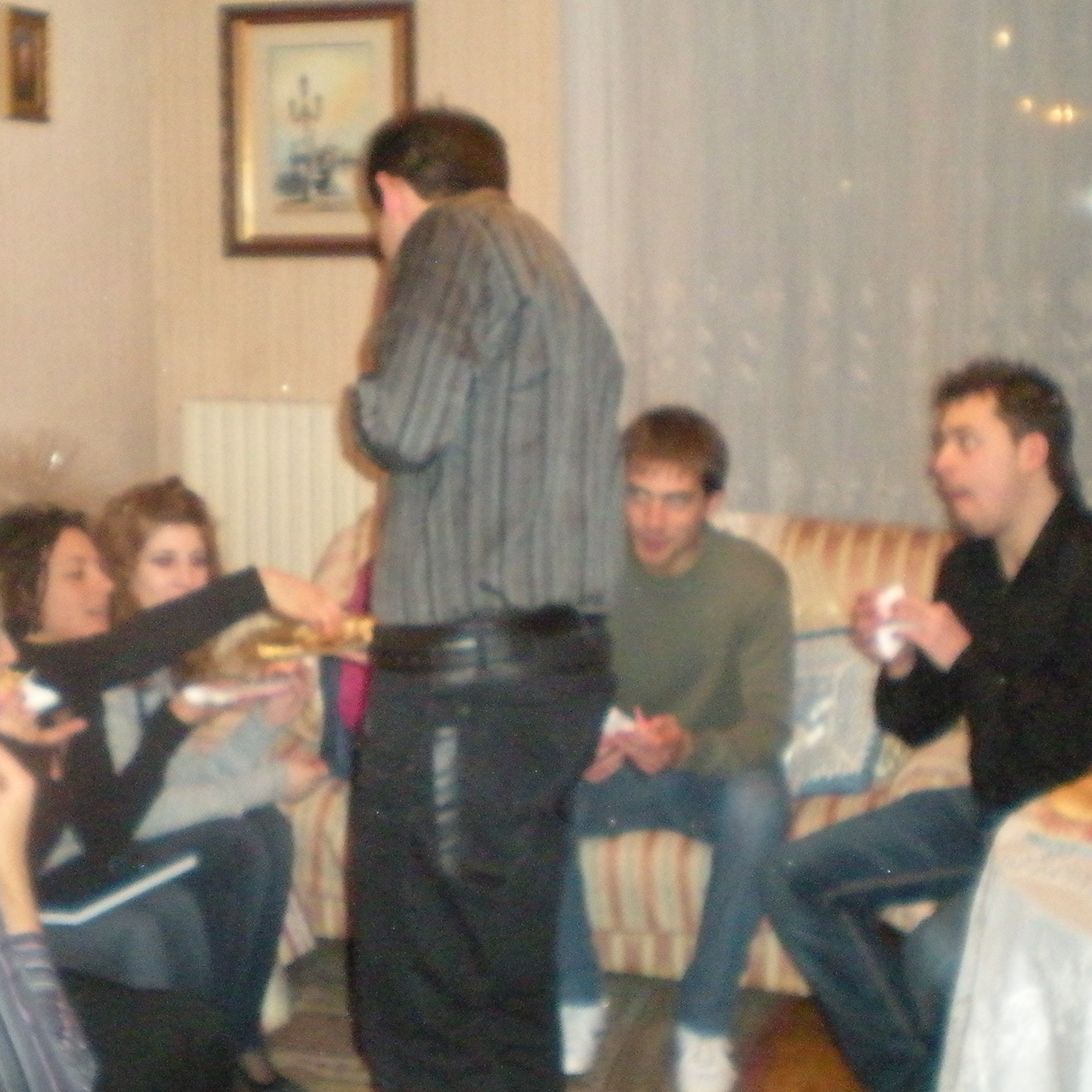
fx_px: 2177
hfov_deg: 28.0
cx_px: 371
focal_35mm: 61
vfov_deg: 28.2
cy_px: 548
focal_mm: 6.3
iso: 800
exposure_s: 1/60
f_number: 3.1
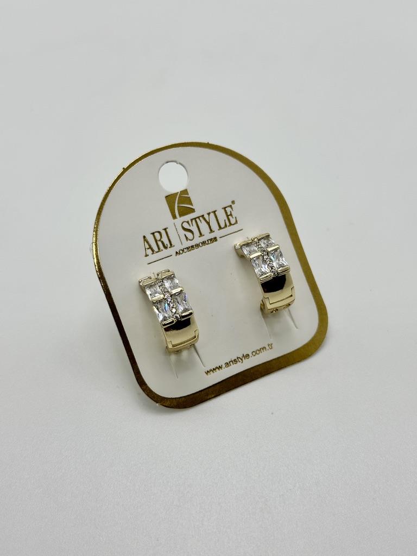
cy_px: 278
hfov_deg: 30.3
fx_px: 771
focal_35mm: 48
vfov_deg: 39.7
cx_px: 208
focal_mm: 6.86
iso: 64
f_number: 1.78
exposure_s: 1/261
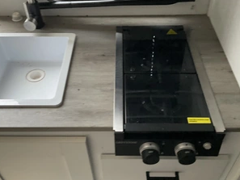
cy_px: 81
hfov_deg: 47.8
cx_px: 117
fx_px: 271
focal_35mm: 39
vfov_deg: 36.8
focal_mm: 3
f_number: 1.8
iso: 160
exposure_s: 1/60
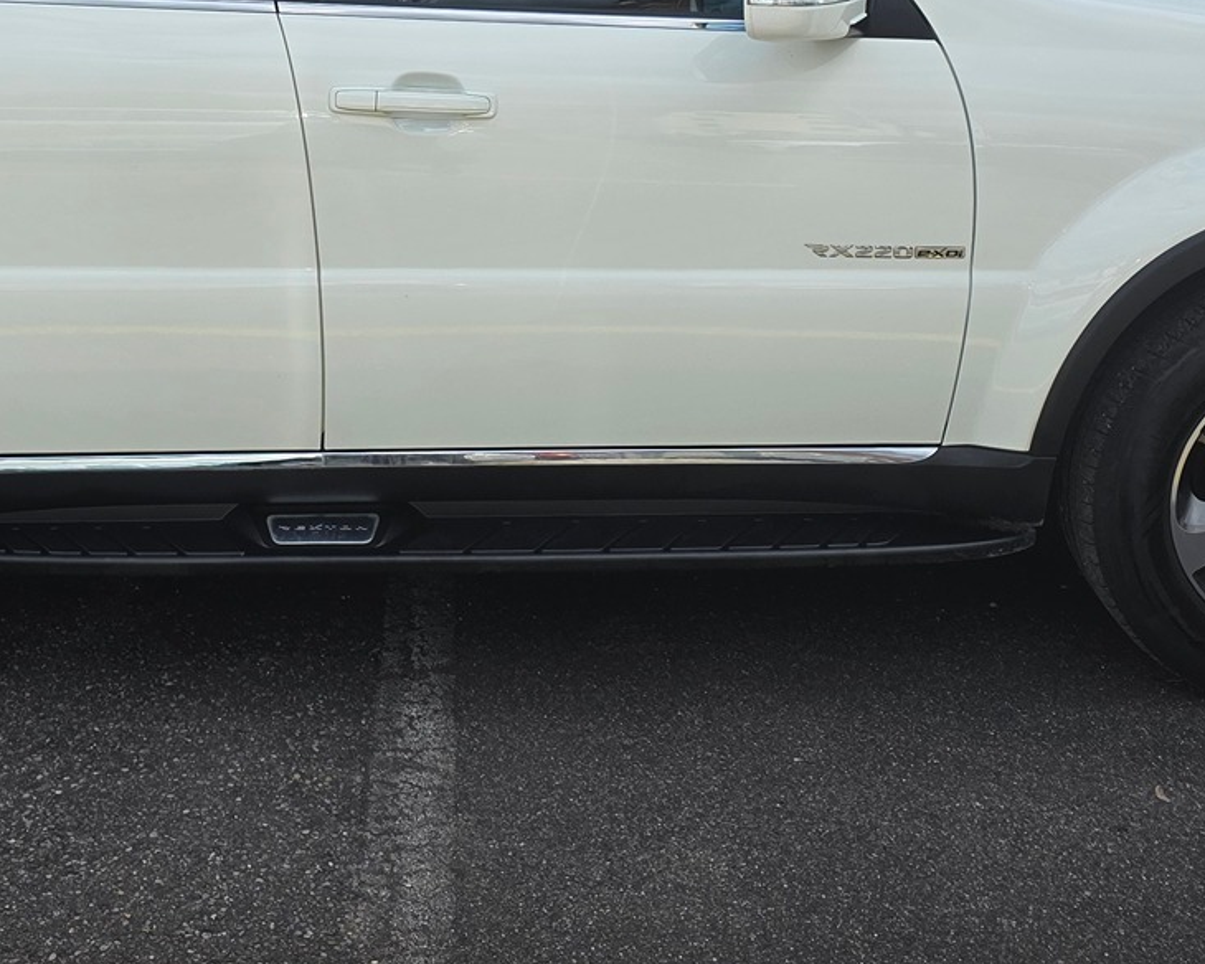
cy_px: -5
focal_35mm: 62
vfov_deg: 23.5
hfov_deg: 30.1
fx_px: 2211
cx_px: 342
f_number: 1.7
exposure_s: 1/3972
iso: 80
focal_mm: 6.3
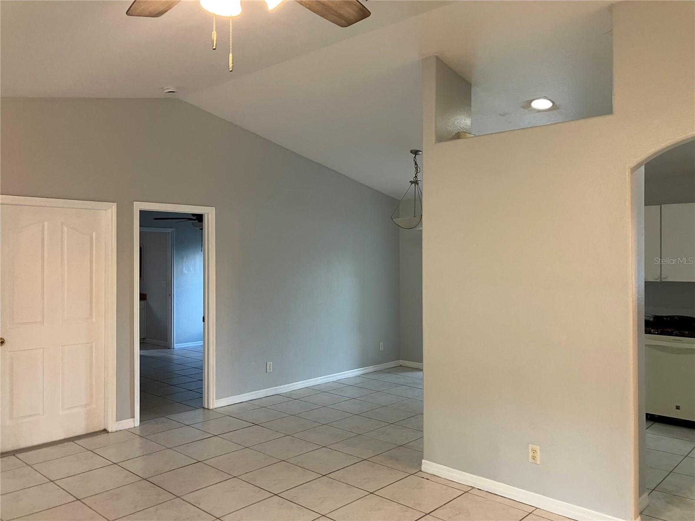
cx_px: 348
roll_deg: +0.2
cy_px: 260
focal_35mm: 28
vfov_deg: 49.7
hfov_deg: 63.4
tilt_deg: +1.1
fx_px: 562
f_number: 1.8
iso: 160
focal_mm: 3.99
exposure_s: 1/60
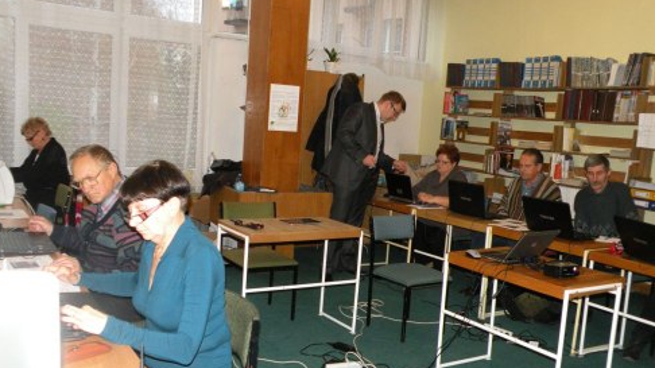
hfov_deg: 54.0
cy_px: 197
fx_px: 642
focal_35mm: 37
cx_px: 323
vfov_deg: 31.9
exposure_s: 1/60
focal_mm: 5.8
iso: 228
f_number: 3.2
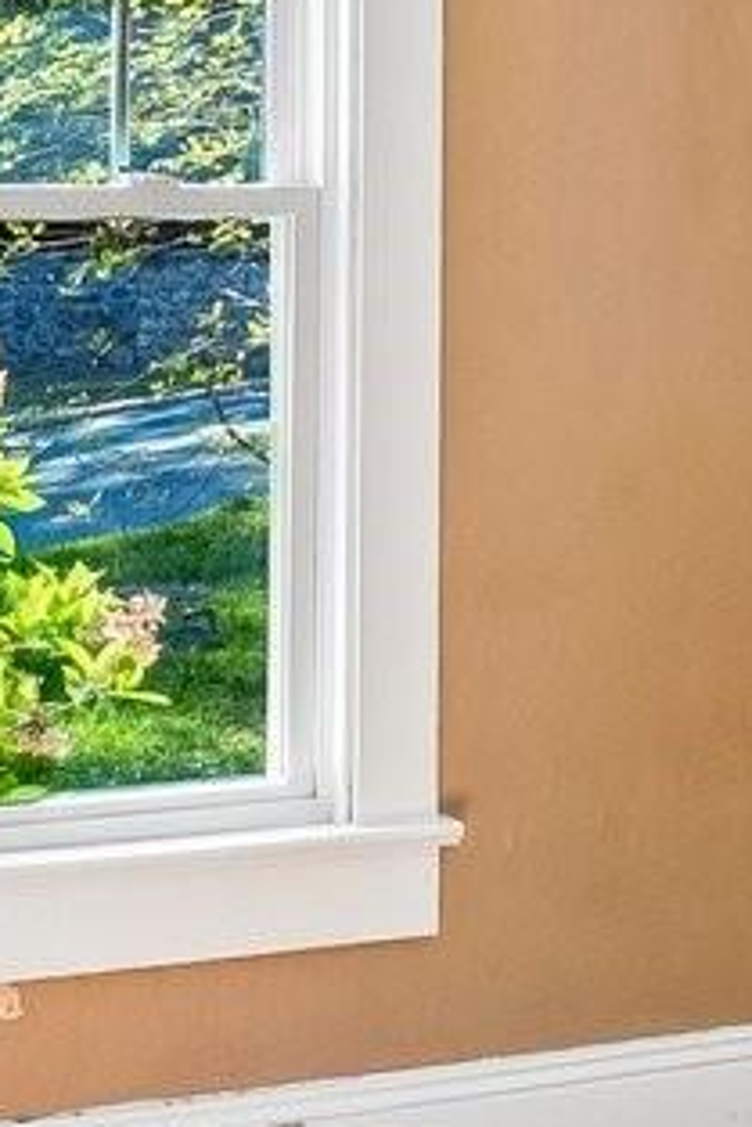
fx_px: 3067
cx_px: 76
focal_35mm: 98
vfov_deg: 20.7
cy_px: 304
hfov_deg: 13.8
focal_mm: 10
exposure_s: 1/30
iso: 320
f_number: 8
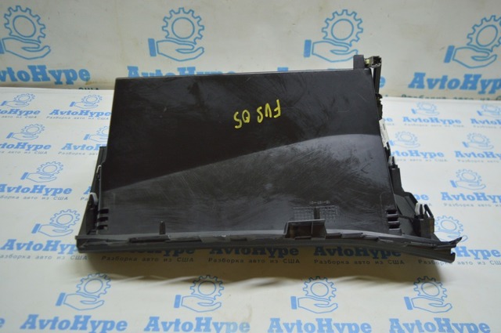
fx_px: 438
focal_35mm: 32
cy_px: 166
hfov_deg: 59.6
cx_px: 250
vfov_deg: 41.6
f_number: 3.8
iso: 400
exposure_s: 1/60
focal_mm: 21
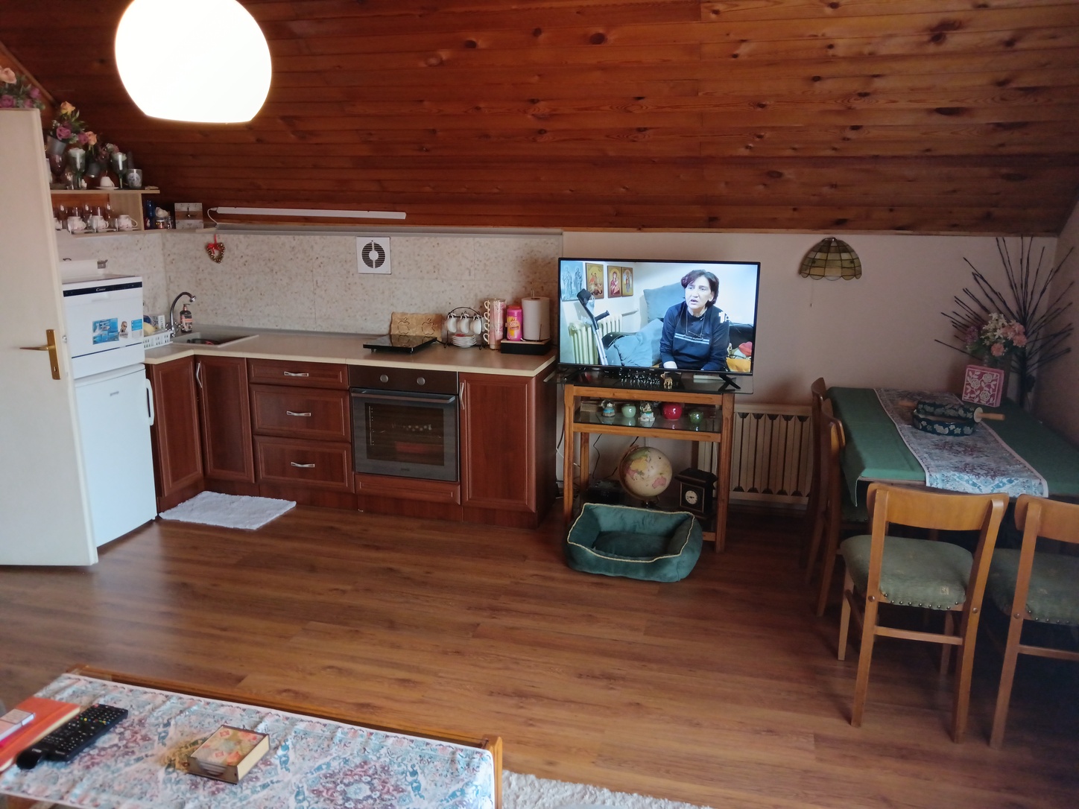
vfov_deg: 51.4
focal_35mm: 27
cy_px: 404
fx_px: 842
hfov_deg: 65.3
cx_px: 540
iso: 1000
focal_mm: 4.95
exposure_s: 1/25
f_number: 1.9
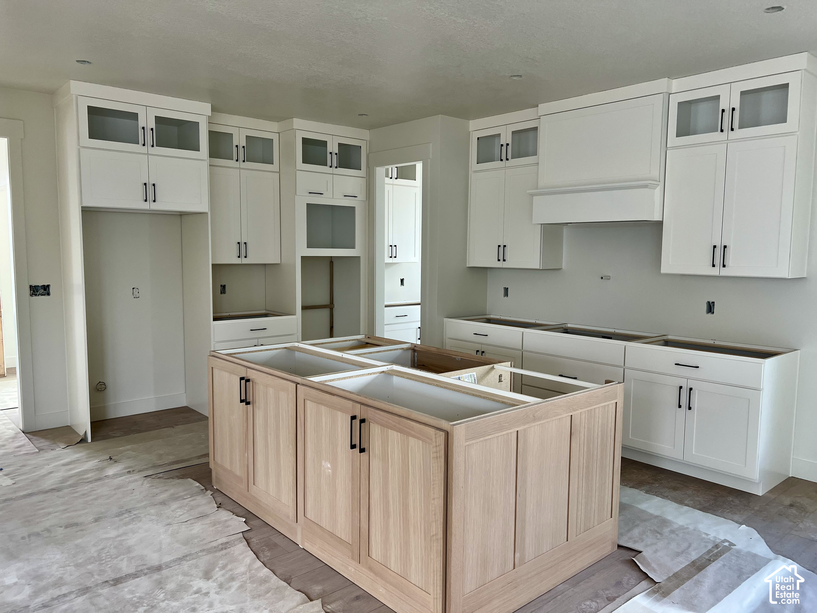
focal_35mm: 26
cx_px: 408
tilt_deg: -7.0
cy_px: 306
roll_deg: -0.1
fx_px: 614
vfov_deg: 53.1
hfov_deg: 67.3
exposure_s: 1/121
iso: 80
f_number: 1.5
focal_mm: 5.7
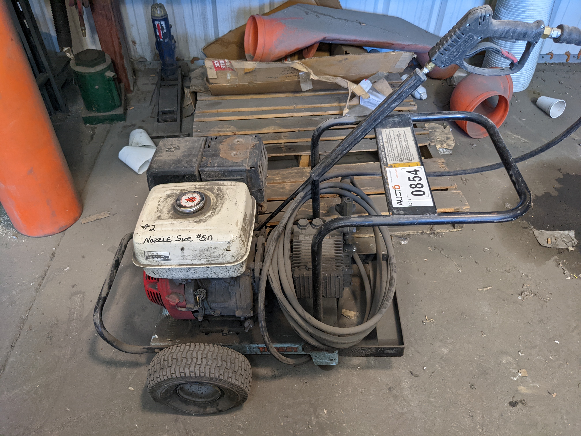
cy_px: 218
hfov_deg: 65.3
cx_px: 290
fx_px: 453
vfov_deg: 51.4
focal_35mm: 27
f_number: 1.73
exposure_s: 1/40
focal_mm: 4.38
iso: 141
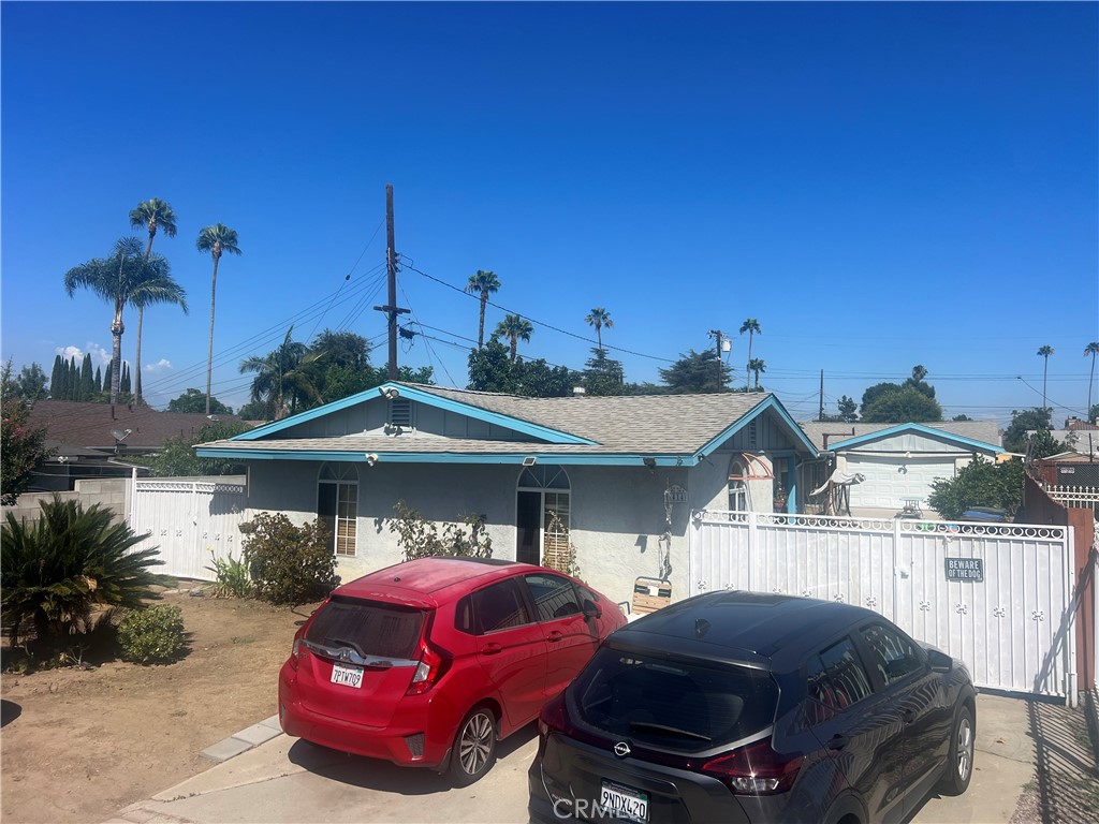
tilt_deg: +3.5
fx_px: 825
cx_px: 550
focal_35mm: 26
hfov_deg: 67.3
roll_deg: -0.1
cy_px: 412
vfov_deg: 53.1
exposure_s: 1/6993
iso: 50
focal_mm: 5.7
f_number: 1.5
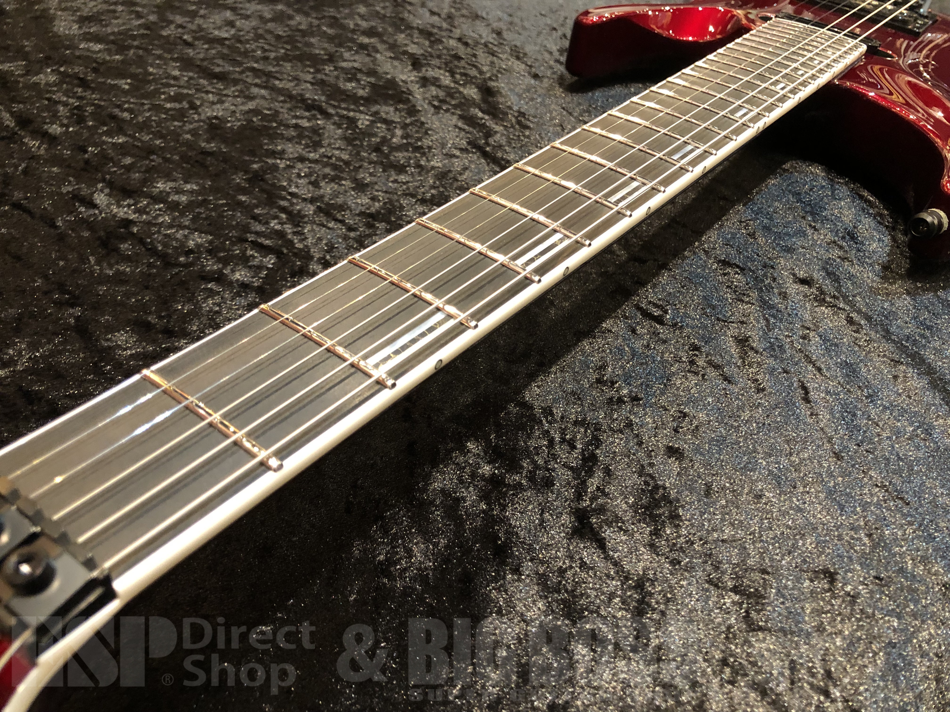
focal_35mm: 28
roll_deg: -8.6
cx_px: 475
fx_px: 768
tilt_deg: -38.7
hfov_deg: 63.4
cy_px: 356
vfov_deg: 49.7
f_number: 1.8
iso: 100
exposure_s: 1/13
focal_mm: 3.99
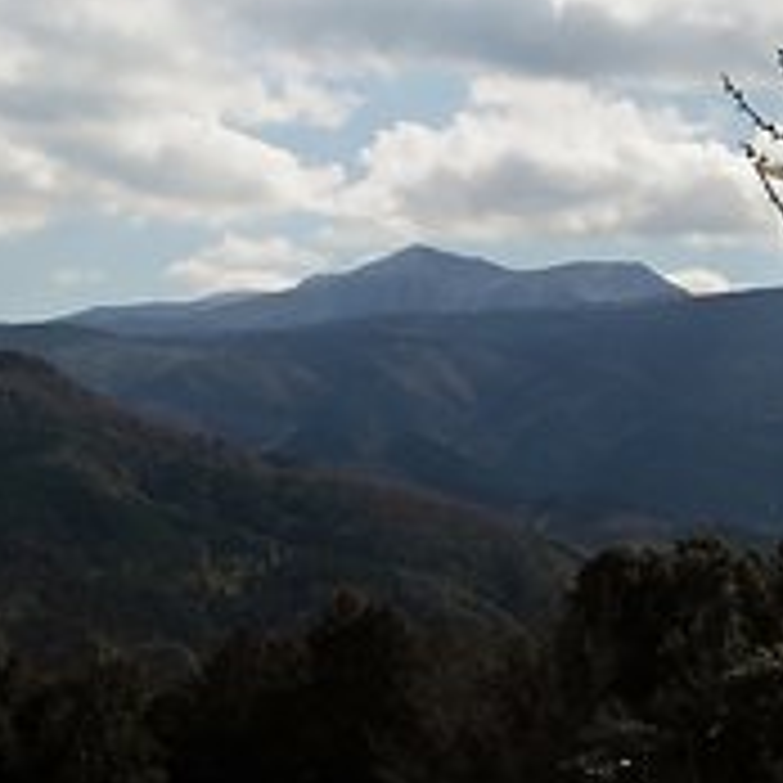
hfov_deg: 17.5
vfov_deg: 17.5
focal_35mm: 99
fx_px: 2534
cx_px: 477
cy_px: 252
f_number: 4.6
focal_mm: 6.3
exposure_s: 1/800
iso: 64
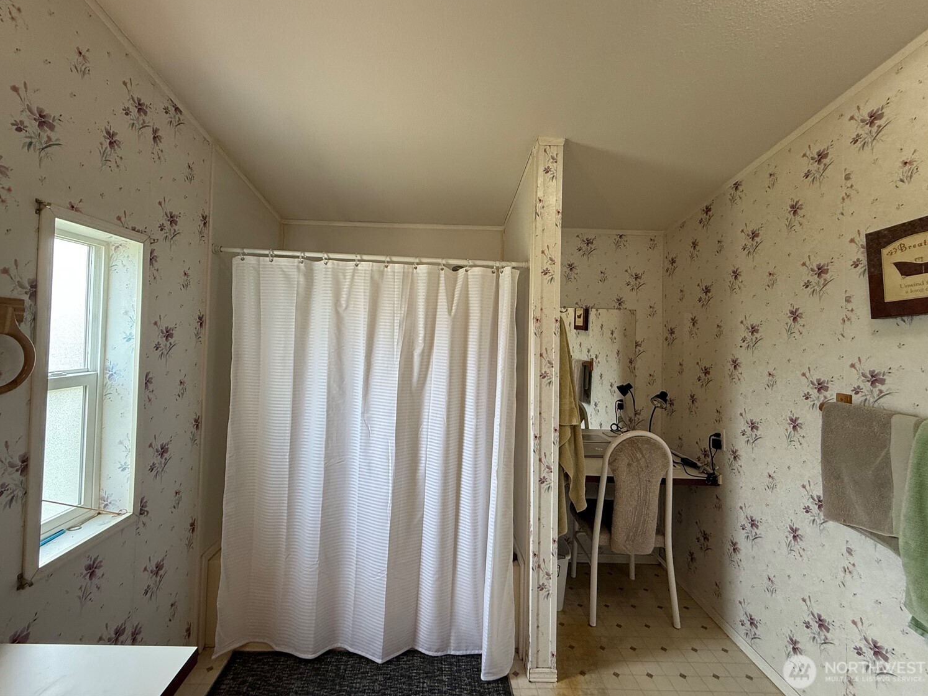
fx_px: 402
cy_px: 324
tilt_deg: +2.0
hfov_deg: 98.1
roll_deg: -1.3
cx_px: 447
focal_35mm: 15
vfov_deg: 81.6
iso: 250
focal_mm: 2.22
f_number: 2.2
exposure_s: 1/120
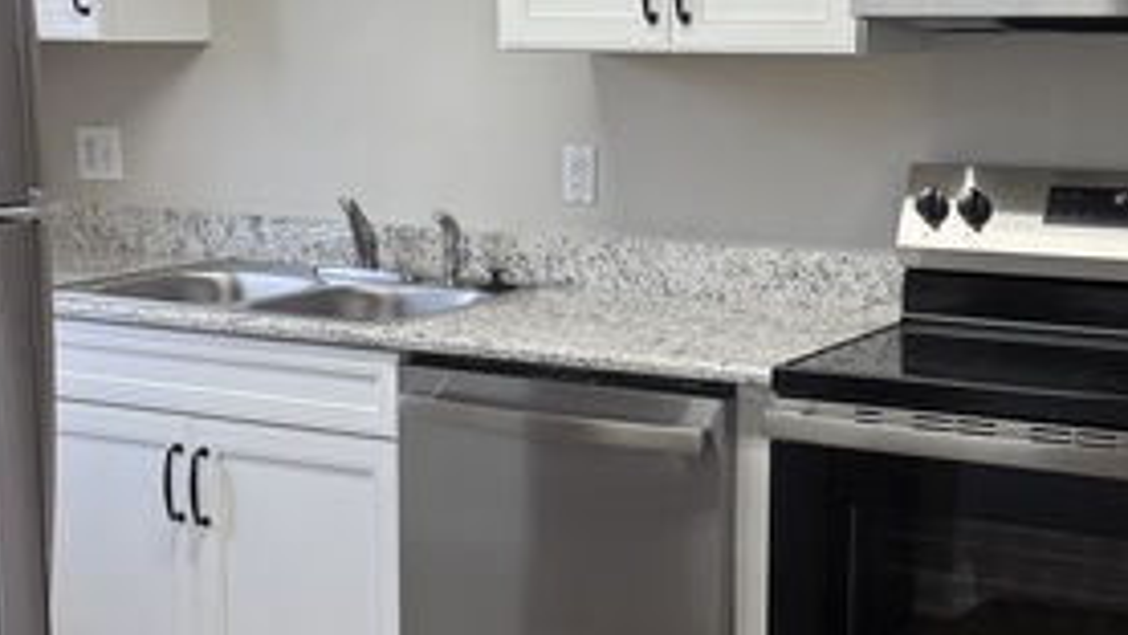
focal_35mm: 63
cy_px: 336
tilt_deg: -10.2
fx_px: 1885
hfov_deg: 33.2
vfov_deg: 19.1
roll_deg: -1.2
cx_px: 668
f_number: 1.78
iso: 125
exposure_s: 1/120
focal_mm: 6.76
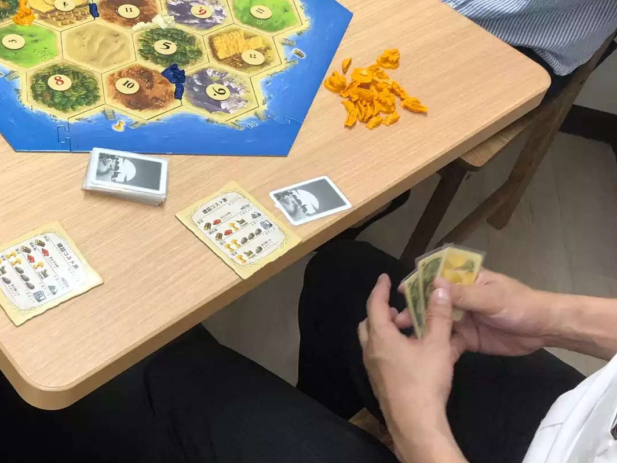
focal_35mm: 53
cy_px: 82
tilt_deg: -41.3
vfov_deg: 26.9
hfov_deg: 34.5
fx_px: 945
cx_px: 82
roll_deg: -5.9
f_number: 1.8
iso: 25
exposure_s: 1/33
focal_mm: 3.99
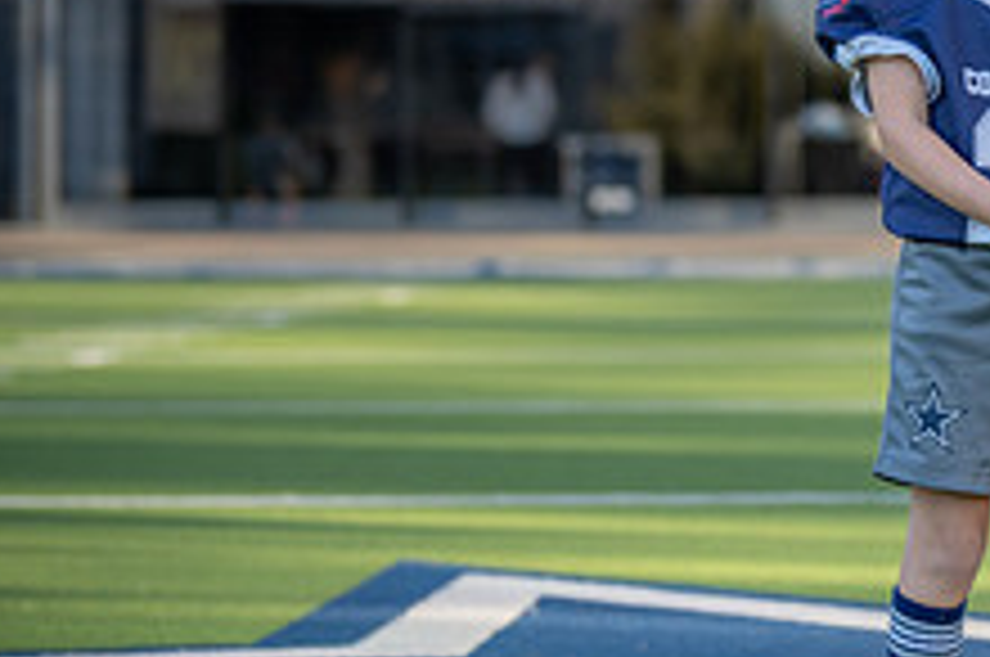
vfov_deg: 6.0
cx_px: 1197
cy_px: 191
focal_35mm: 230
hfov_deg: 8.9
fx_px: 6316
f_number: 2.8
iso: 100
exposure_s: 1/400
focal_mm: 79
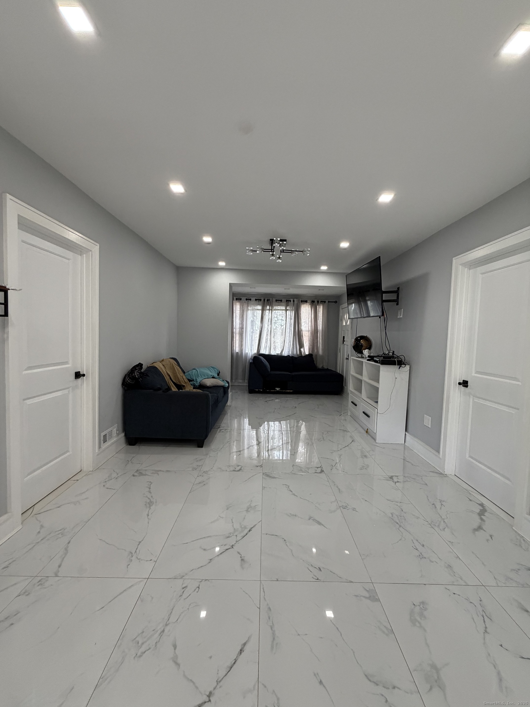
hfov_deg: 85.7
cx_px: 265
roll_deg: -1.7
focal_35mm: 14
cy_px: 354
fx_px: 286
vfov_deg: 102.1
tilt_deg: -3.1
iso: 320
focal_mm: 2.22
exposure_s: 1/120
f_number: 2.2
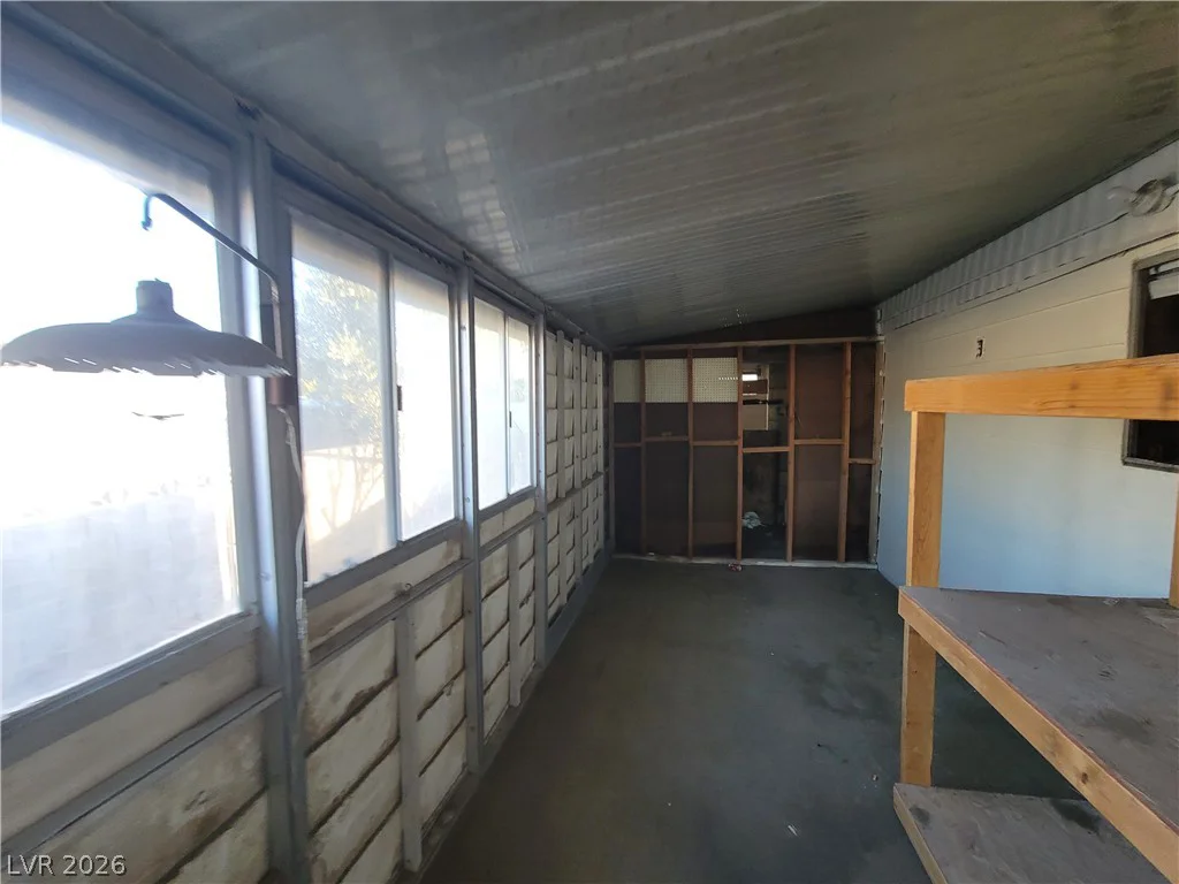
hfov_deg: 106.2
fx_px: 443
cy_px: 442
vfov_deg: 89.9
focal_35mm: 13
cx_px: 590
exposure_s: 1/60
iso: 125
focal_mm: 2.2
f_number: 2.2
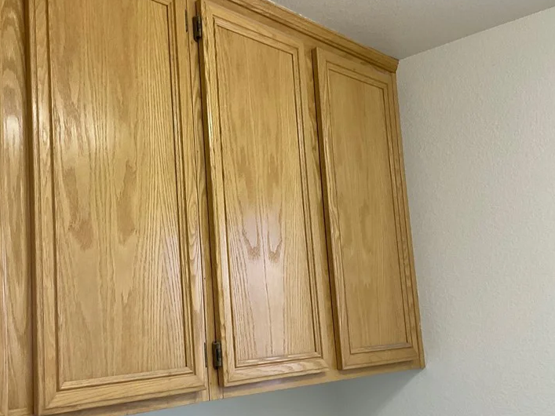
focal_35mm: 42
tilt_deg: +6.3
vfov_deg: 34.3
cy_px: 232
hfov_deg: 44.3
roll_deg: +3.4
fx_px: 673
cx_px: 193
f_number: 1.8
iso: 50
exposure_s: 1/60
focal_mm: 3
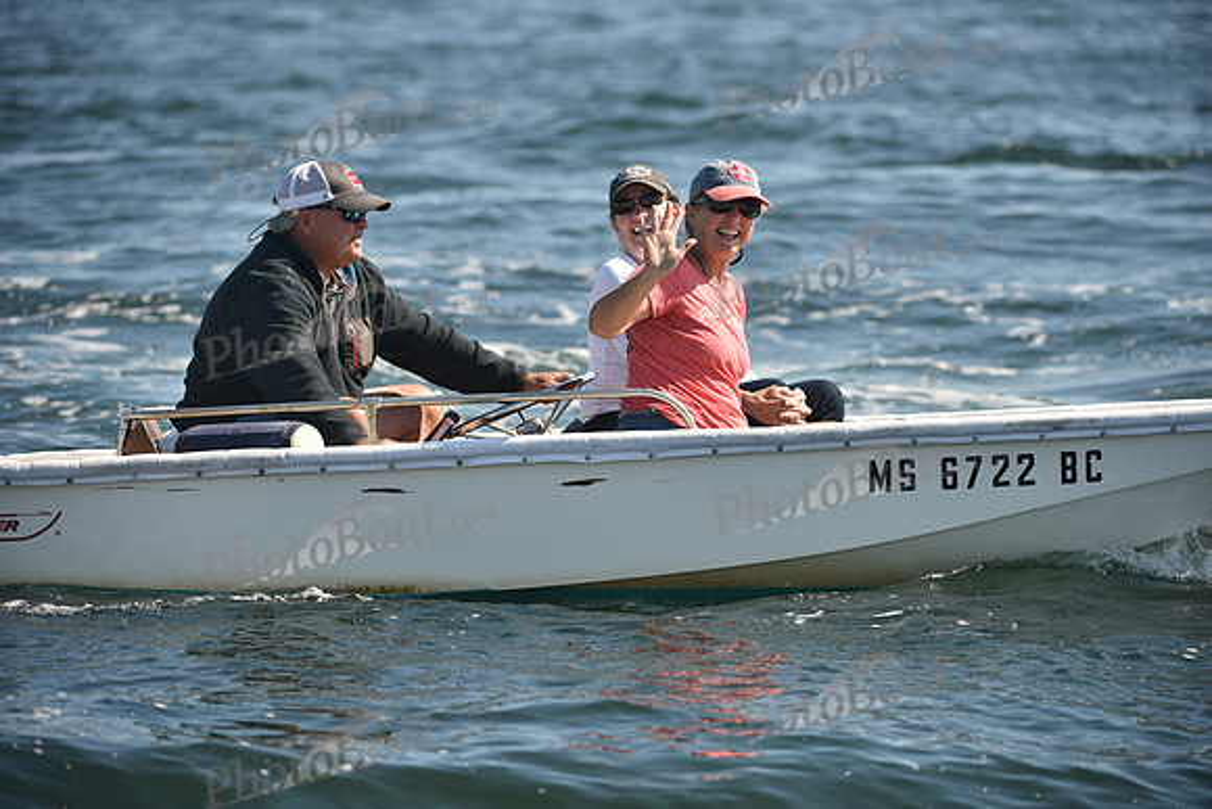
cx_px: 606
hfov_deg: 10.3
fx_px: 6735
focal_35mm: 200
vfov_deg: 6.9
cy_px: 404
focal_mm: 200
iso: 250
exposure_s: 1/2000
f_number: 4
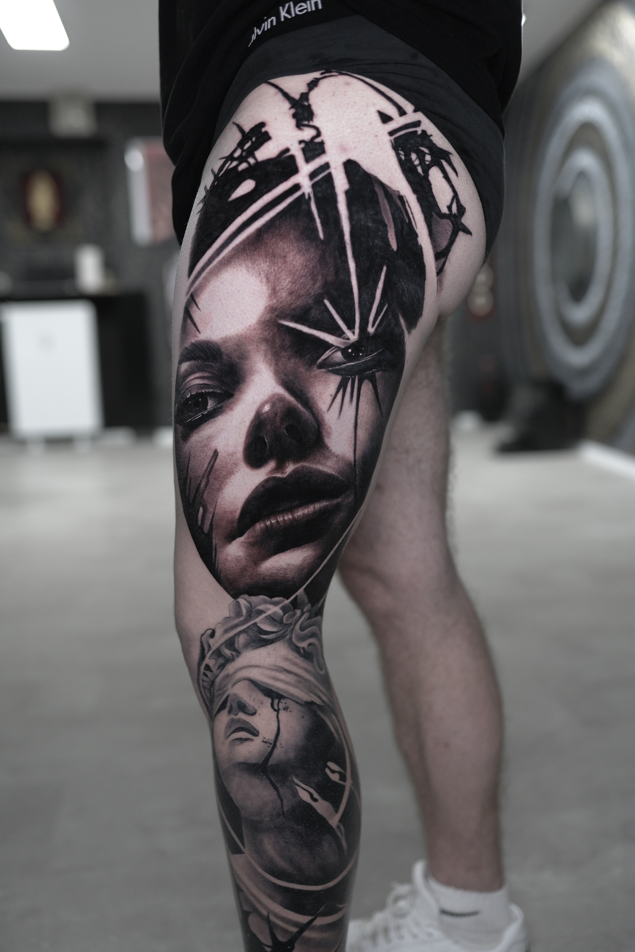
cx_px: 318
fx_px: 926
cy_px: 476
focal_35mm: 35
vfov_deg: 54.4
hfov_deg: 37.9
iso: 500
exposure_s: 1/80
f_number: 2
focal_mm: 35
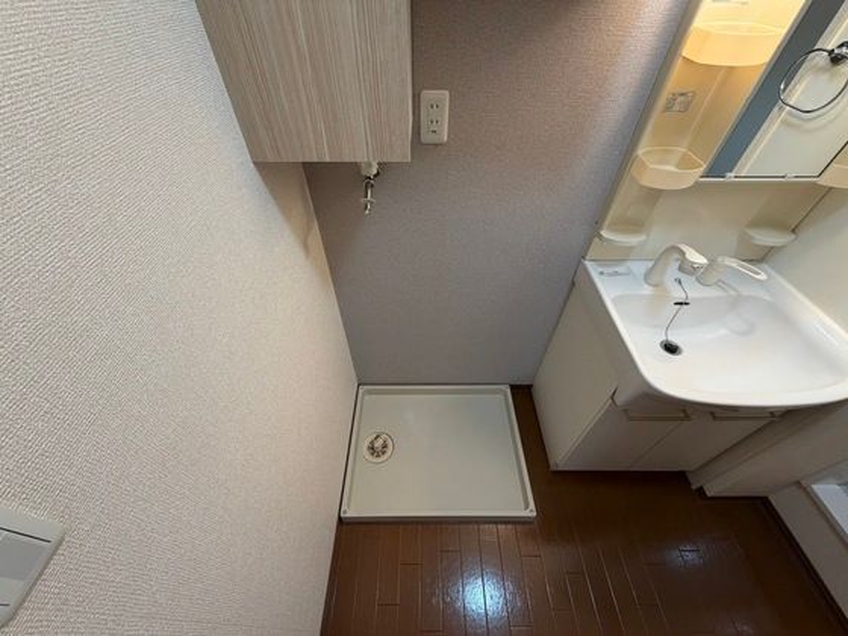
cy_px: 318
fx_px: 343
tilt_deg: -46.2
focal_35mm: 14
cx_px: 424
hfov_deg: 102.1
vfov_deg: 85.7
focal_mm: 2.22
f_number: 2.2
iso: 200
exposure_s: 1/60
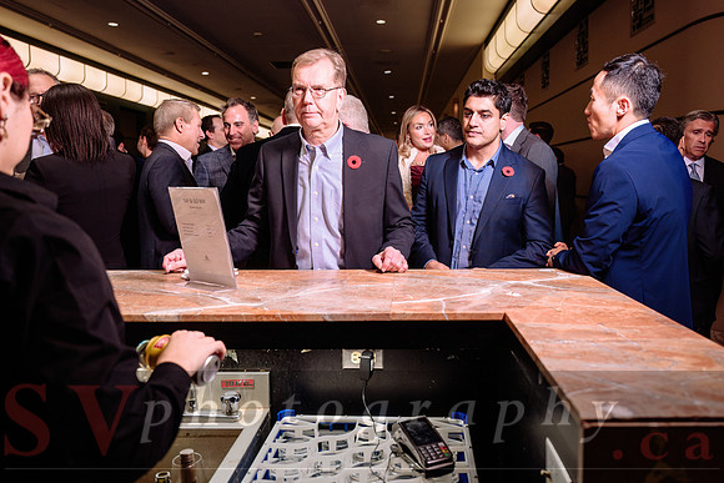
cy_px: 223
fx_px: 618
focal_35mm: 31
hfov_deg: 60.7
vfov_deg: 42.7
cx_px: 390
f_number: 3.5
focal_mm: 28.5
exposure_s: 1/100
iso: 800
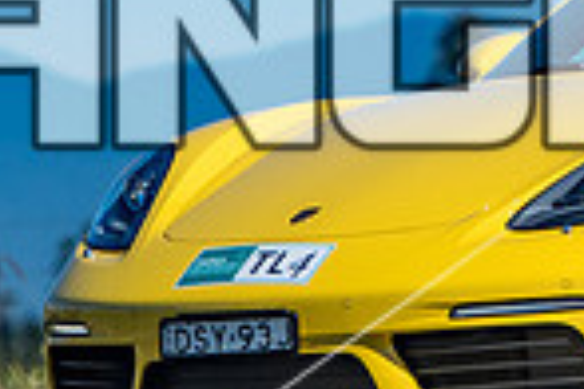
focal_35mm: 977
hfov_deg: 2.1
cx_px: 767
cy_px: 46
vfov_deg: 1.4
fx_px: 15848
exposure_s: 1/2500
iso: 100
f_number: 4.5
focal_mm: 165
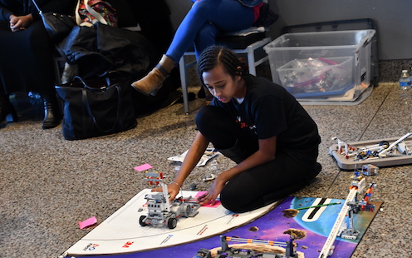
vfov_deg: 16.9
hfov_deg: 26.8
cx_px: 206
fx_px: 865
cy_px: 127
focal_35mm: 77
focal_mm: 50
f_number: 4.8
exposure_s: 1/80
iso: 3200
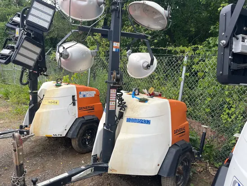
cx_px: 124
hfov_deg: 67.3
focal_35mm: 26
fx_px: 186
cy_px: 93
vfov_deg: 53.1
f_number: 1.6
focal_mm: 5.1
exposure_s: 1/935
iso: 50
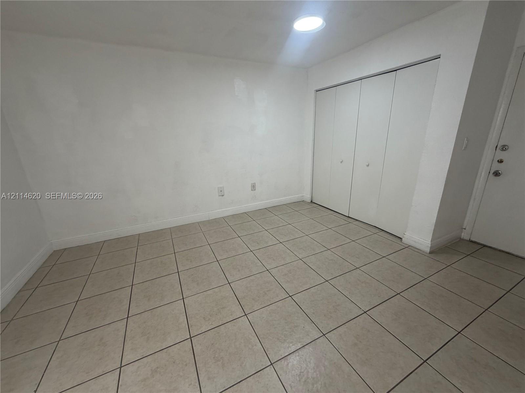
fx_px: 212
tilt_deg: -16.8
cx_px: 262
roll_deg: +1.5
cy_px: 196
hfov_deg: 102.1
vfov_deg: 85.7
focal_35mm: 14
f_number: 2.2
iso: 100
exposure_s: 1/120
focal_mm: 2.22
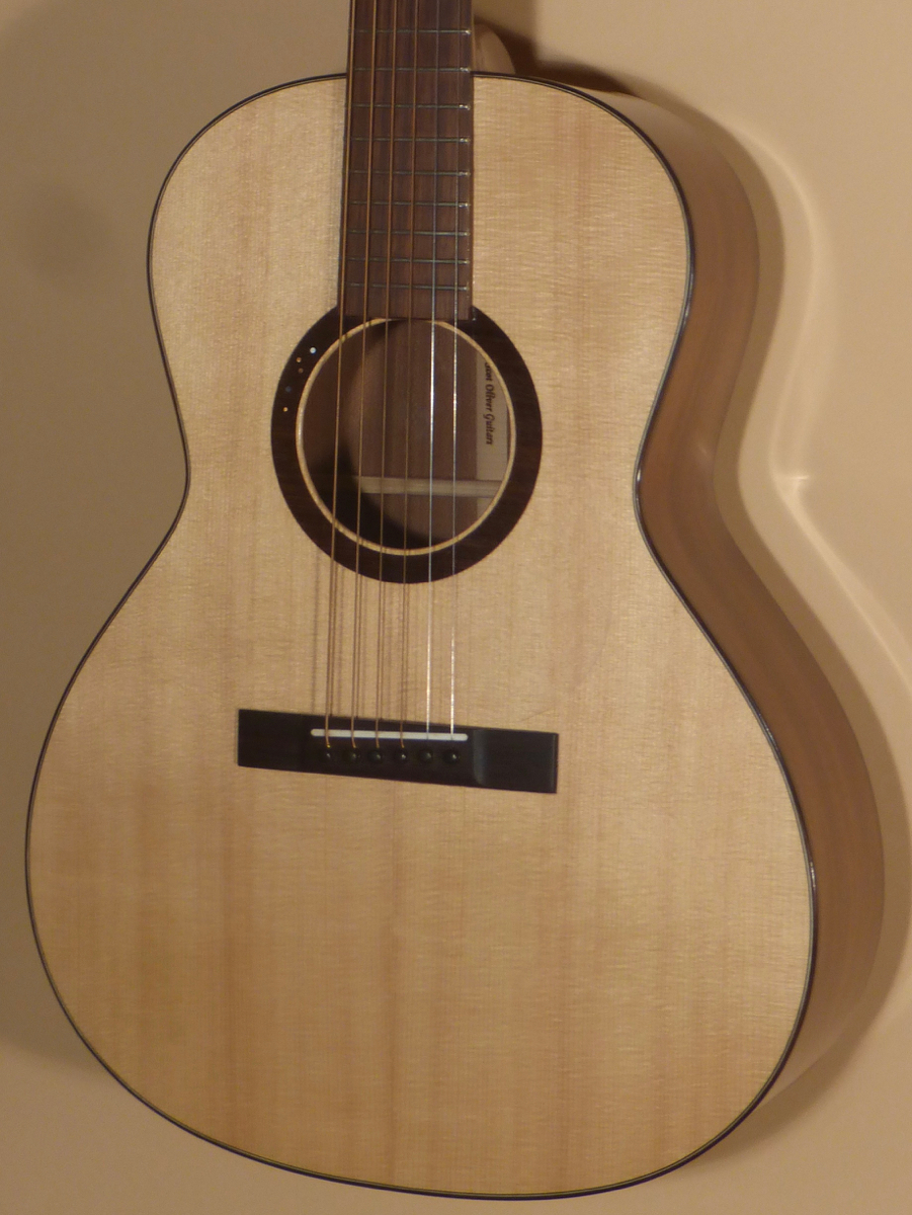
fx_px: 1650
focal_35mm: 47
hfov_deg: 30.9
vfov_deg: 40.4
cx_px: 456
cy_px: 608
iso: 100
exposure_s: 1/200
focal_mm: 8.5
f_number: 4.2
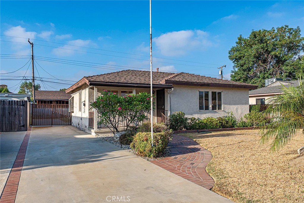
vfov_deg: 47.9
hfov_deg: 67.4
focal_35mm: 27
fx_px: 228
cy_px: 102
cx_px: 152
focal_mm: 18
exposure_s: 1/500
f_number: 5.6
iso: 100
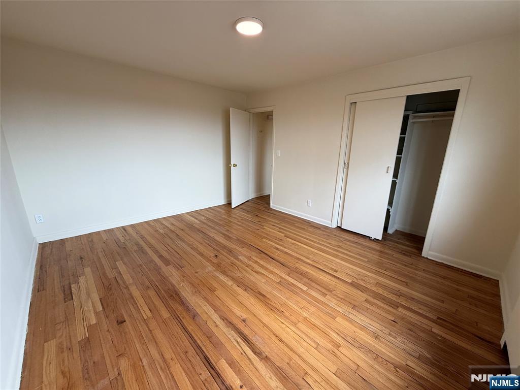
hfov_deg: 102.1
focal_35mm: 14
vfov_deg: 85.7
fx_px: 210
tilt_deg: -13.0
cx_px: 260
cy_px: 195
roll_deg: -2.1
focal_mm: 2.22
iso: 80
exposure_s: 1/120
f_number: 2.2
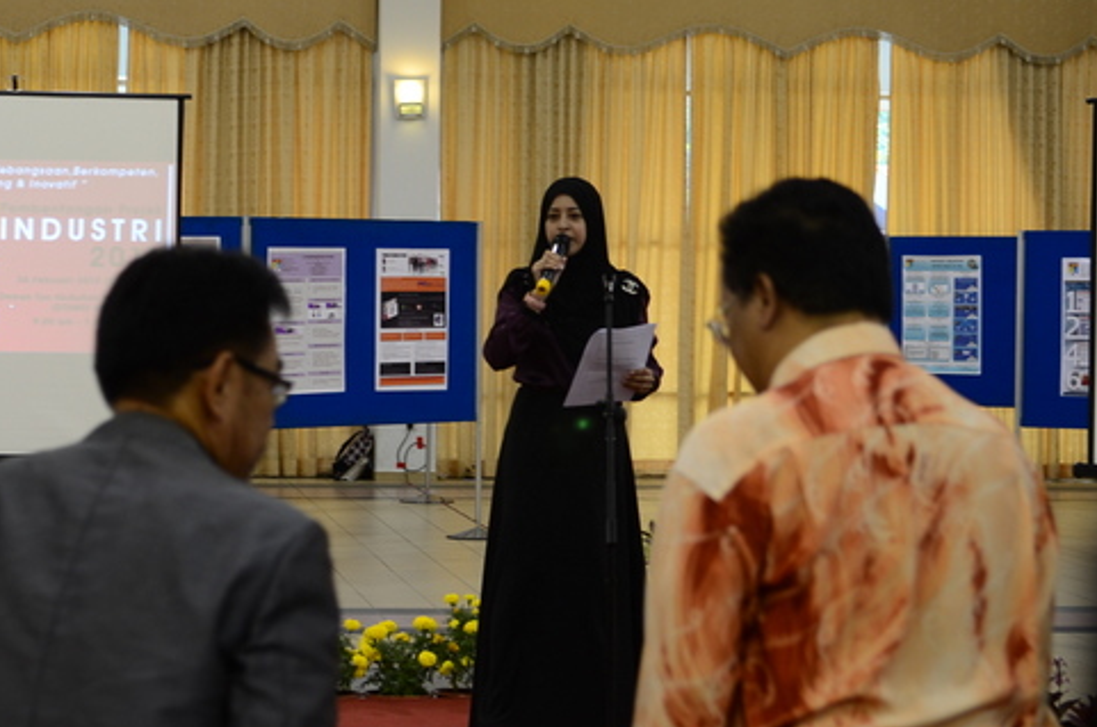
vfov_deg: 12.4
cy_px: 260
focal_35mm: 110
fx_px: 3336
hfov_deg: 18.7
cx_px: 486
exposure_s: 1/50
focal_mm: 55
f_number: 4.5
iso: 400
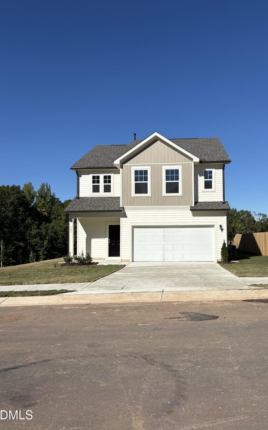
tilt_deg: +3.4
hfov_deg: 44.3
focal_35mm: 28
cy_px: 217
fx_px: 327
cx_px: 161
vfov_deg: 66.5
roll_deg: -0.1
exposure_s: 1/6993
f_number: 1.6
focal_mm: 5.96
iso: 50
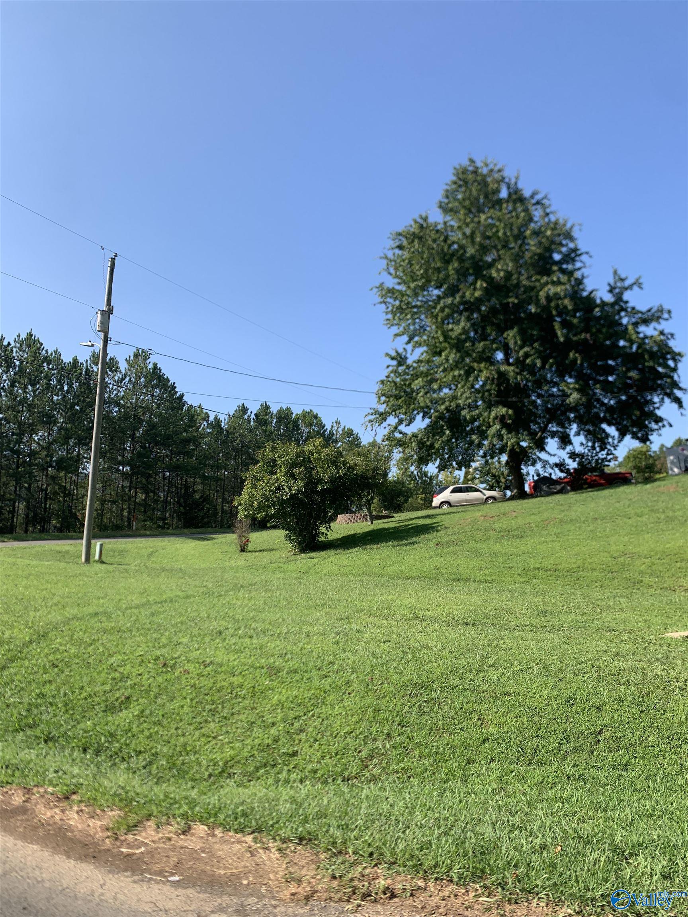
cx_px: 344
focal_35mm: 26
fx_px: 689
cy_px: 458
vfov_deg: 67.3
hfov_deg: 53.1
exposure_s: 1/1610
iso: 25
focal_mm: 4.25
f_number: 1.8
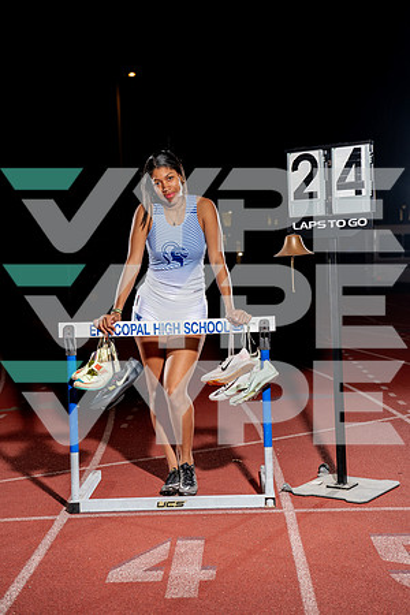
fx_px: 922
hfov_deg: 25.1
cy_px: 308
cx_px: 205
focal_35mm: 54
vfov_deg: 36.9
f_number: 4
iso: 200
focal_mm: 54
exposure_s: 1/250
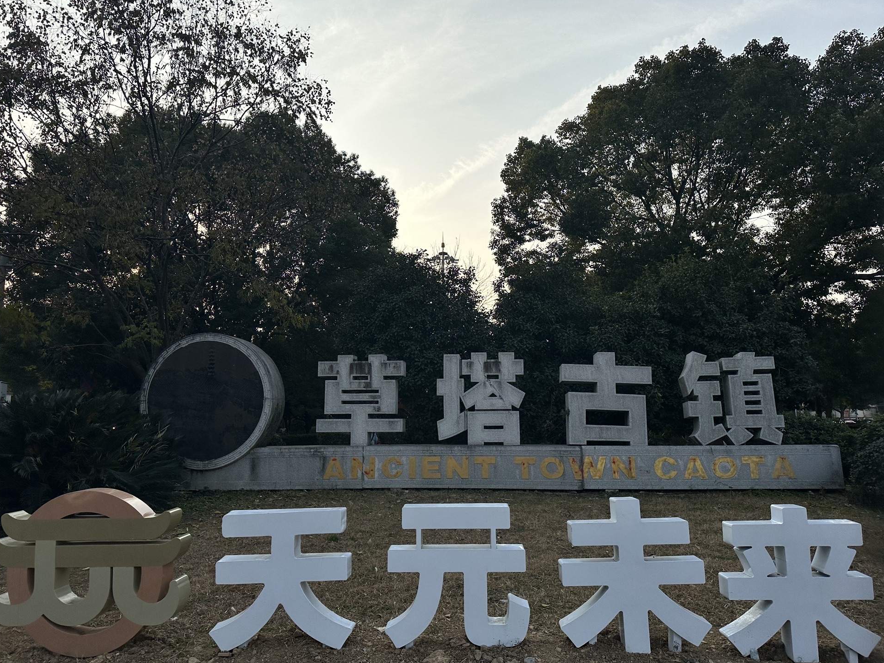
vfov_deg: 54.9
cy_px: 334
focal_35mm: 25
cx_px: 447
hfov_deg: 69.4
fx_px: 638
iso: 80
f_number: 1.78
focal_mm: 6.86
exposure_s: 1/5848
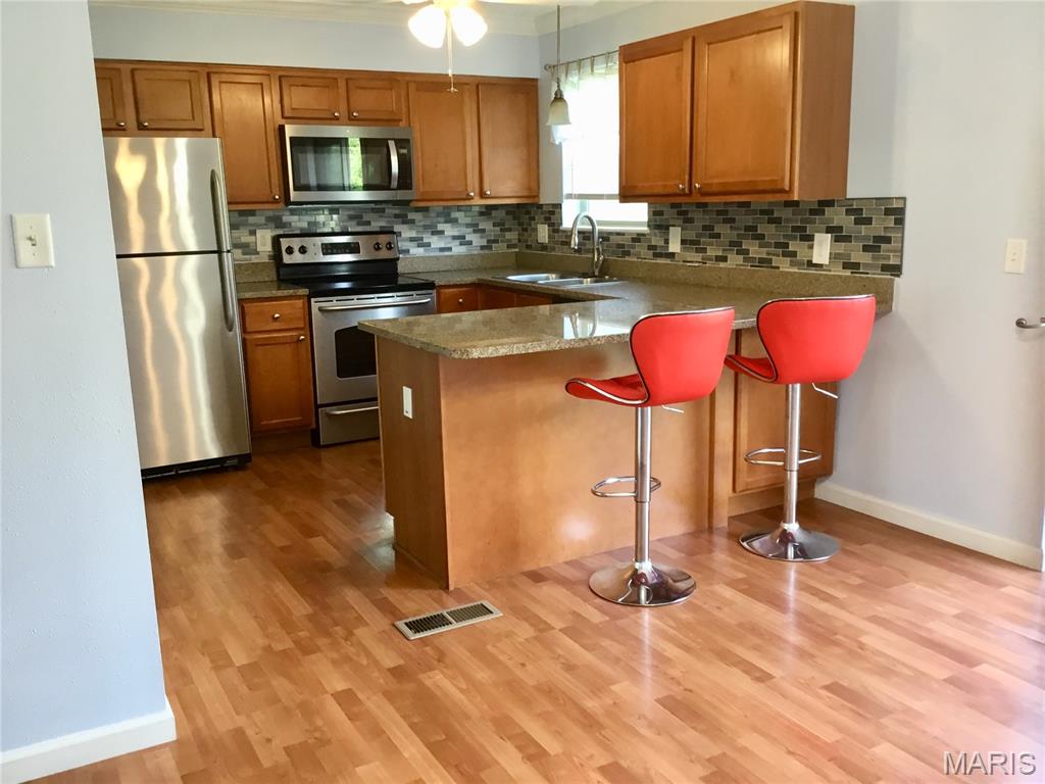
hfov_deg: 58.4
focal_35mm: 31
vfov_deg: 45.4
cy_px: 392
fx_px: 936
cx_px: 522
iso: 64
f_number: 2.4
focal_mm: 3.3
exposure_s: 1/30
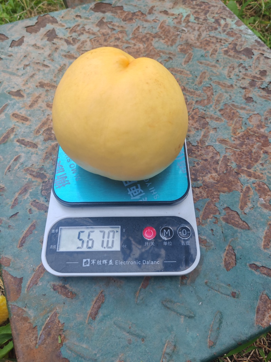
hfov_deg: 51.3
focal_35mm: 27
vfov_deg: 65.3
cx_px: 136
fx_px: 282
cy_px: 181
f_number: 1.95
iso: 50
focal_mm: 5.52
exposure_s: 1/290
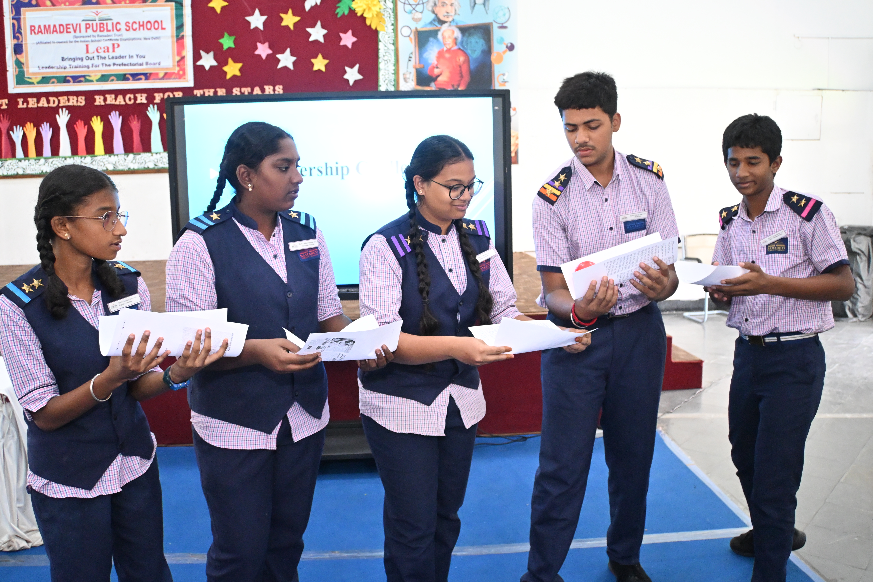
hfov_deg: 43.0
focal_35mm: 46
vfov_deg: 29.4
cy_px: 291
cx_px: 436
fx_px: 1109
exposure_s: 1/250
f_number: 4.8
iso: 4000
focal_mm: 30.5
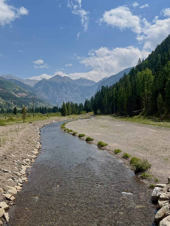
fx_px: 223
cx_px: 65
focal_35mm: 34
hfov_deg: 41.5
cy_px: 106
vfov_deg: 53.9
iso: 50
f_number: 1.6
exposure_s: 1/5848
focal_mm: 5.1
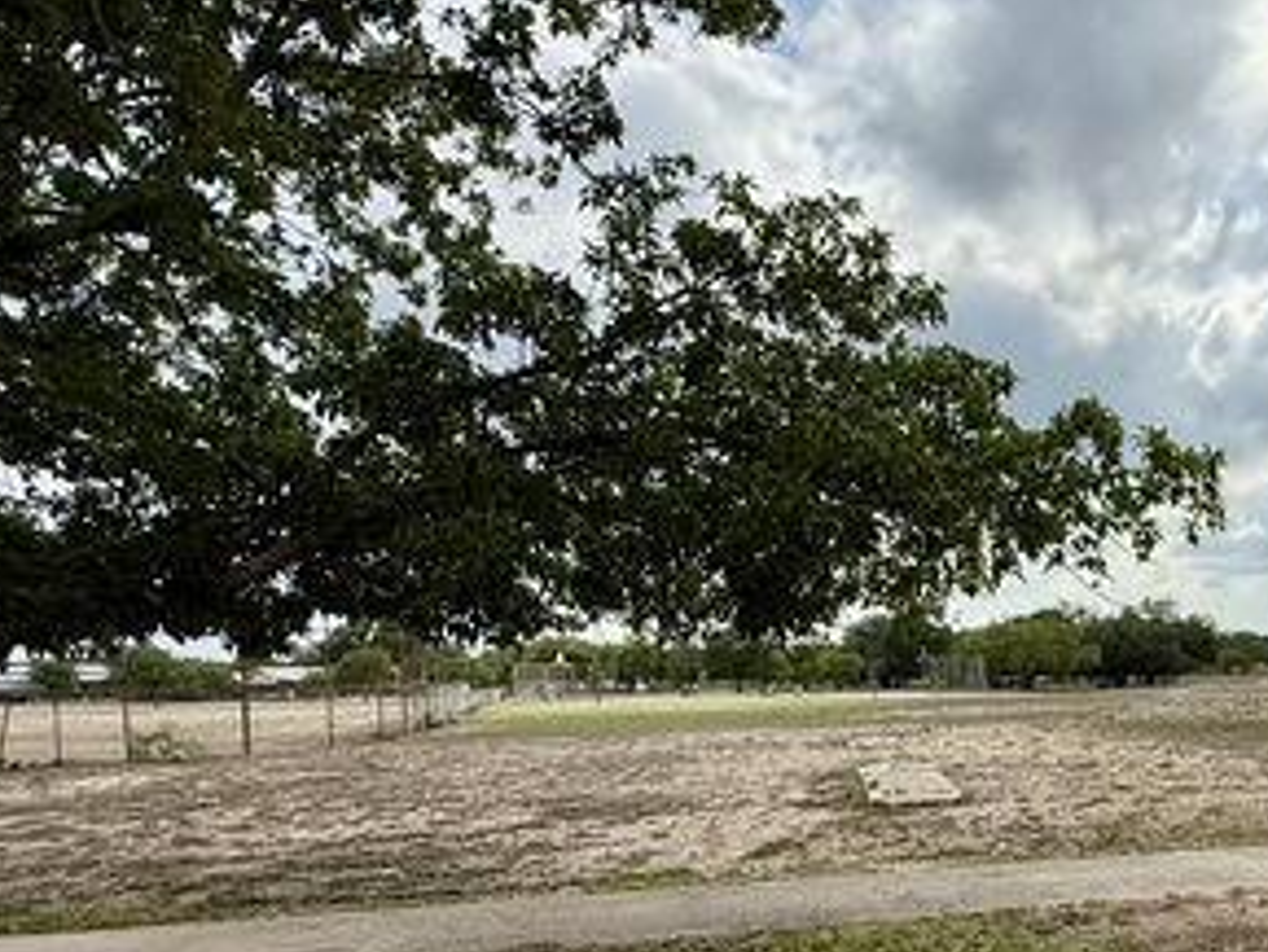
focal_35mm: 31
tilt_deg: -2.2
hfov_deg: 51.9
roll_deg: +1.6
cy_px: 689
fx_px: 1136
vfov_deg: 44.3
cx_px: 1123
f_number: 2.2
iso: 50
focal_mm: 2.22
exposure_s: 1/3460
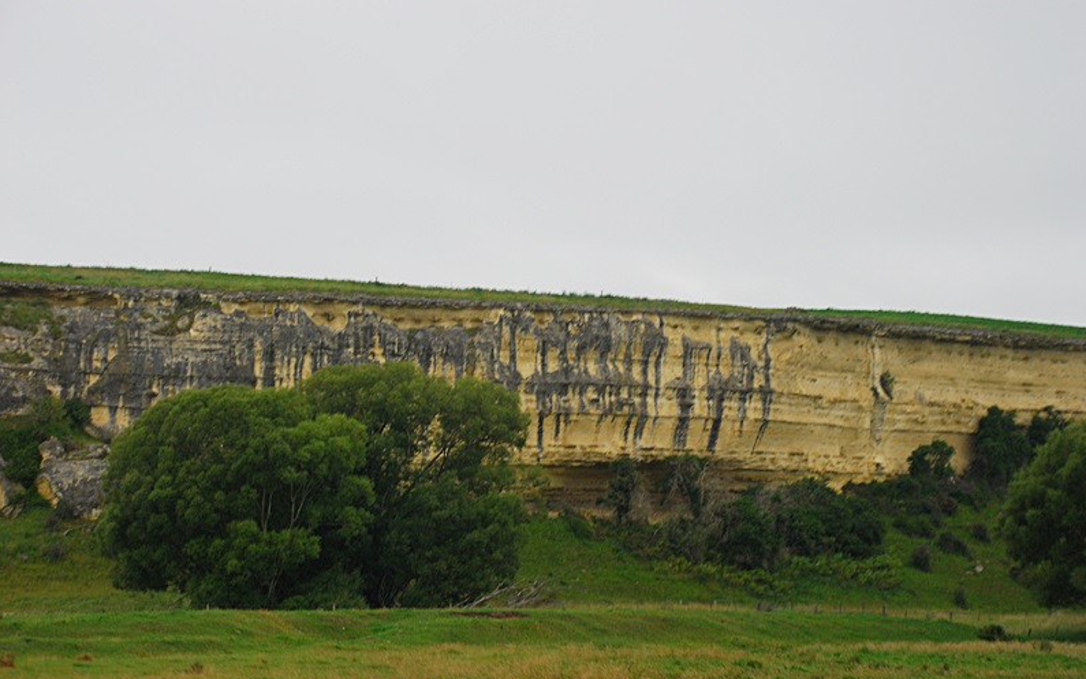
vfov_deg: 16.9
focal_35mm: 77
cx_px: 544
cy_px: 363
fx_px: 2279
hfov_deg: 26.8
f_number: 6.3
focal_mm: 50
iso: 400
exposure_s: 1/100
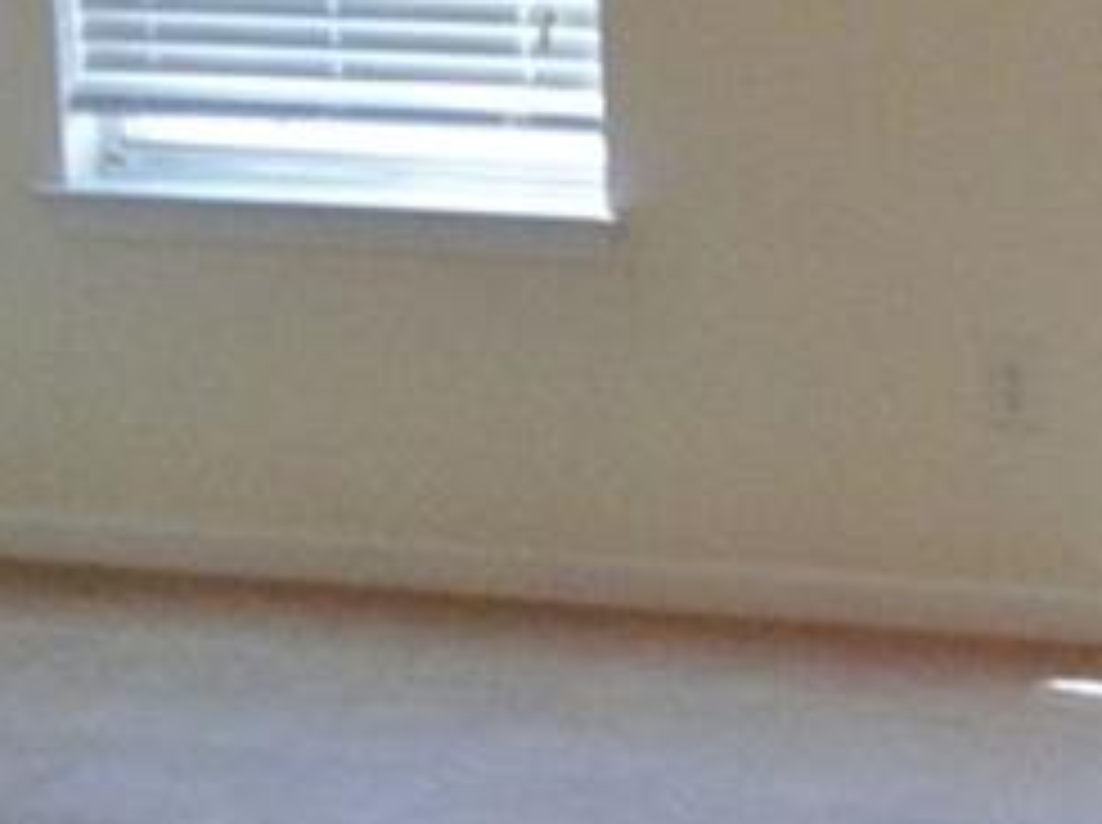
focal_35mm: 138
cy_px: 198
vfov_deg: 10.7
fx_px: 4387
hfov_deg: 13.8
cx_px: 1421
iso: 40
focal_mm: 3.3
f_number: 2.4
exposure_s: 1/25
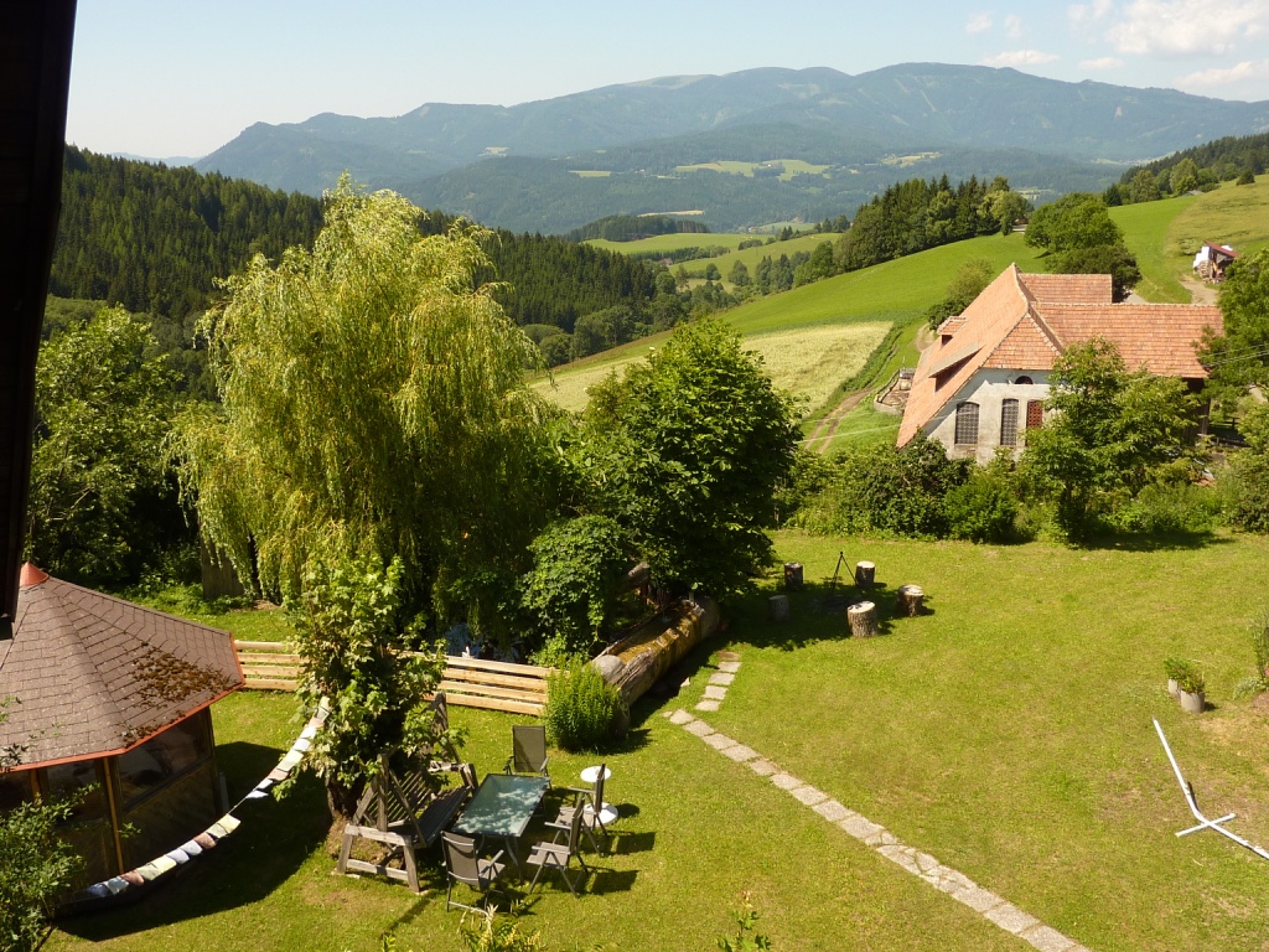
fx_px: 1246
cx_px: 634
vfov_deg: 41.8
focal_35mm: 34
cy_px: 476
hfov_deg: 54.0
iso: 80
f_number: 4
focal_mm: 4.7
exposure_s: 1/500
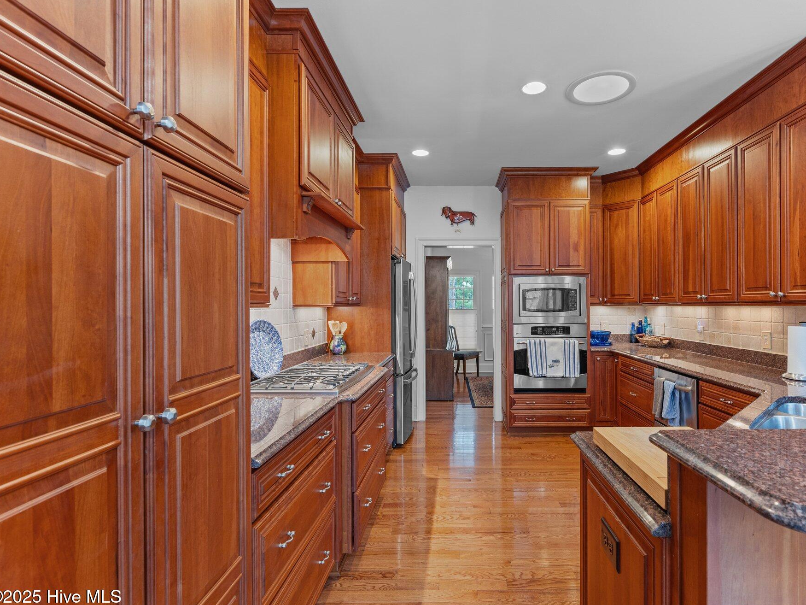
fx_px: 419
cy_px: 311
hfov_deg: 87.2
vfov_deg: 71.6
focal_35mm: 18
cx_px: 459
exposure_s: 2.5
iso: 400
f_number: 8
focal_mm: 16
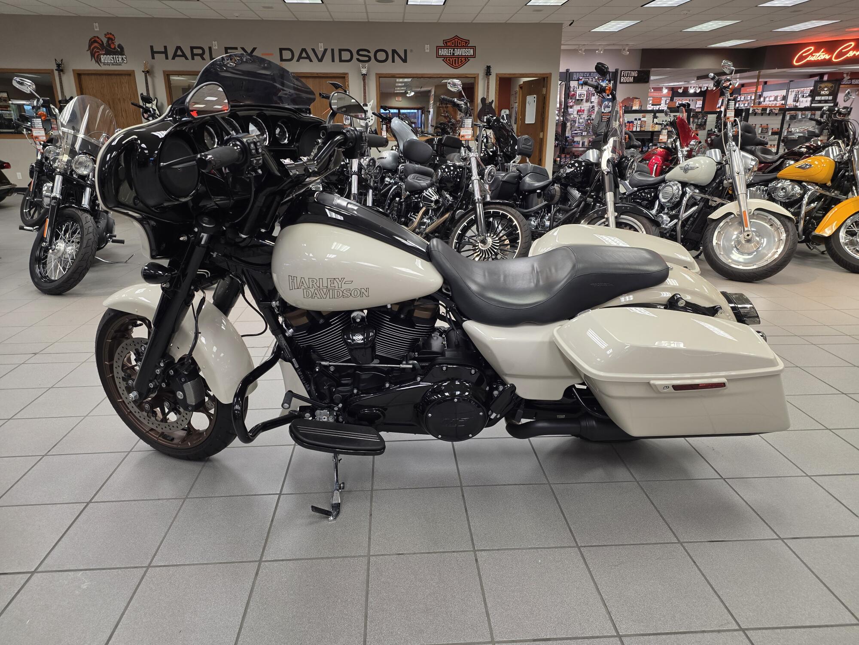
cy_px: 322
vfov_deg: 58.9
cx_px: 430
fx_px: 571
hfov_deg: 73.9
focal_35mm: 23
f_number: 1.7
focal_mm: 6.25
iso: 200
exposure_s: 1/120
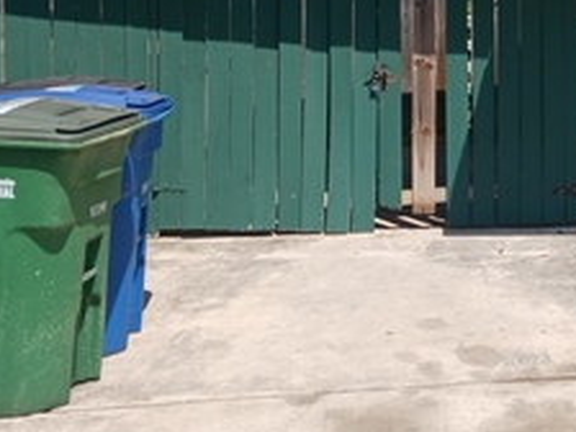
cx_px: 635
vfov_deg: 18.9
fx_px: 1281
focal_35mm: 77
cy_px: 54
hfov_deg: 23.7
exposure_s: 1/294
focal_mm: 4
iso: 20
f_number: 1.8
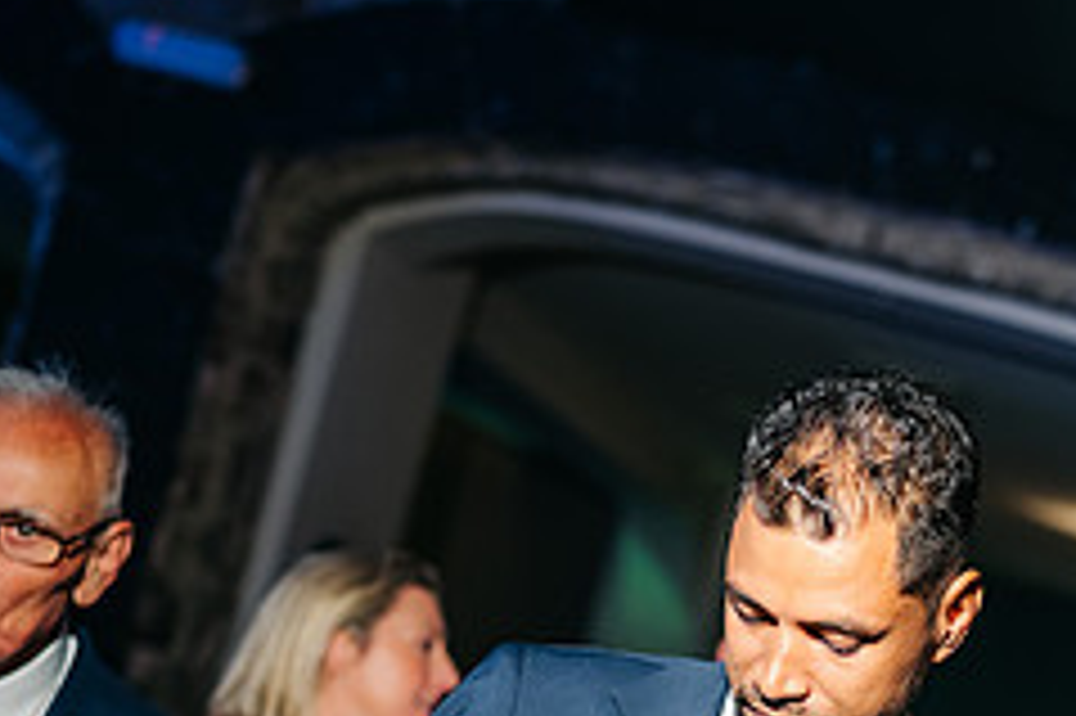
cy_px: 799
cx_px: 815
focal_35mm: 85
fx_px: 2539
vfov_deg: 15.6
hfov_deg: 23.7
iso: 400
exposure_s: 1/200
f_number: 1.6
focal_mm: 35
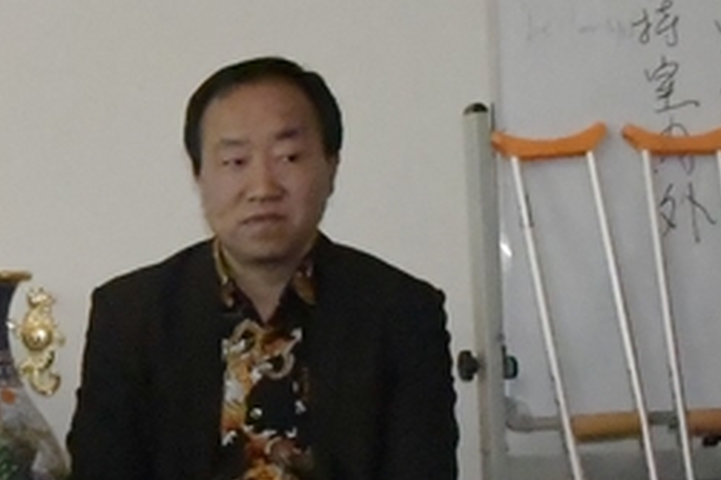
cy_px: 79
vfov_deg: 8.9
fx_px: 3062
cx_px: -9
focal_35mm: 153
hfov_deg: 13.2
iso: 8000
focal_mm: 16
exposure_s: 1/160
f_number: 9
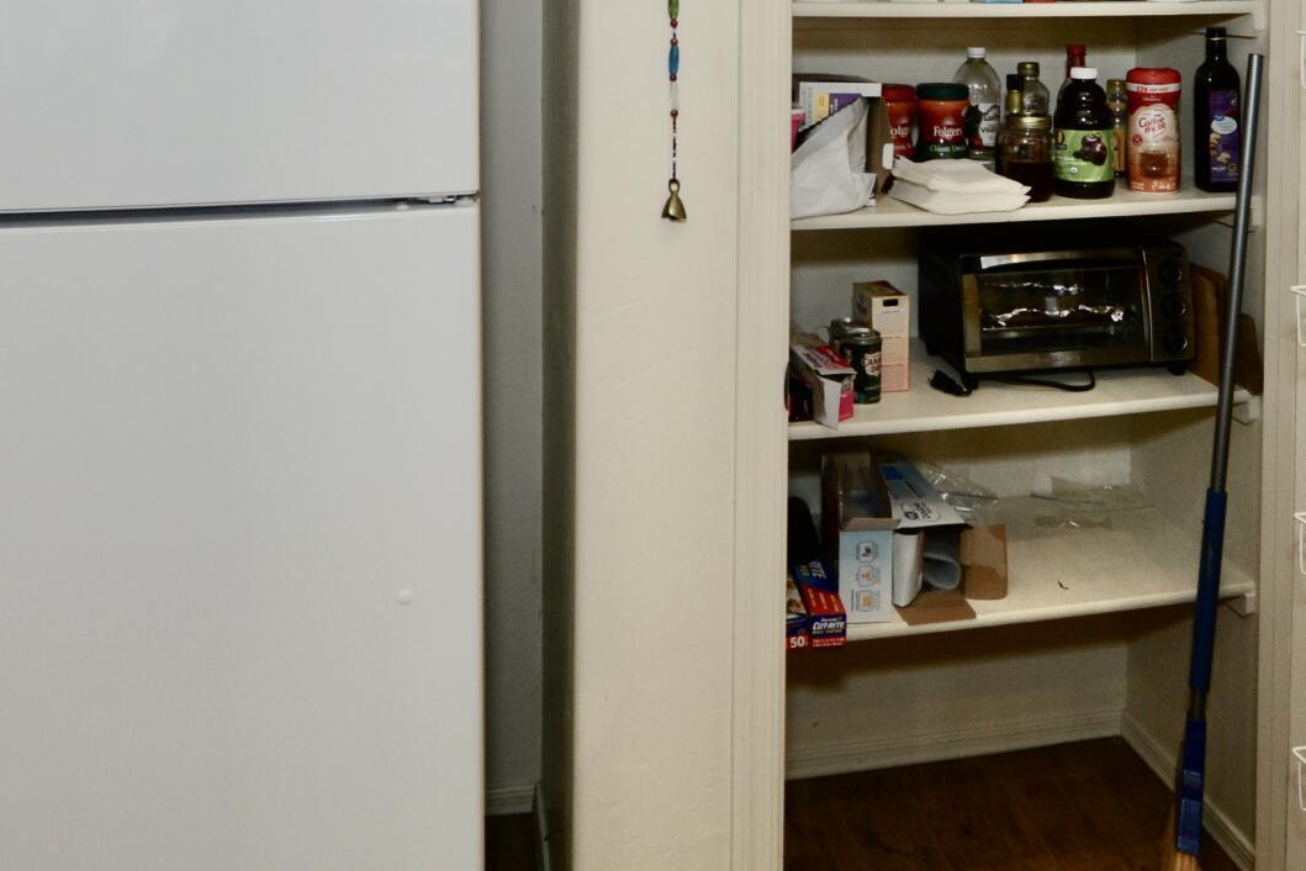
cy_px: -2
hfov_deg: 55.6
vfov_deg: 35.2
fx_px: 1233
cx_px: 744
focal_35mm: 34
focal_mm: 12
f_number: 7.1
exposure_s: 1/60
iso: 800
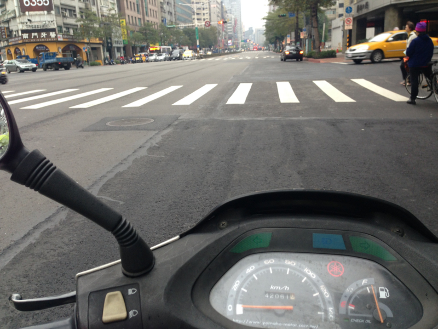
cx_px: 219
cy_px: 164
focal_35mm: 33
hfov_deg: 55.4
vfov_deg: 42.9
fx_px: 418
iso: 64
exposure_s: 1/60
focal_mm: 4.12
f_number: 2.4
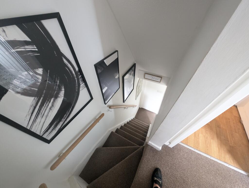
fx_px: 86
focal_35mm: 12
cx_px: 124
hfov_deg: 110.5
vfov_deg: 94.6
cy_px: 94
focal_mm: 2.23
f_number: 1.95
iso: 899
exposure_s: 1/15
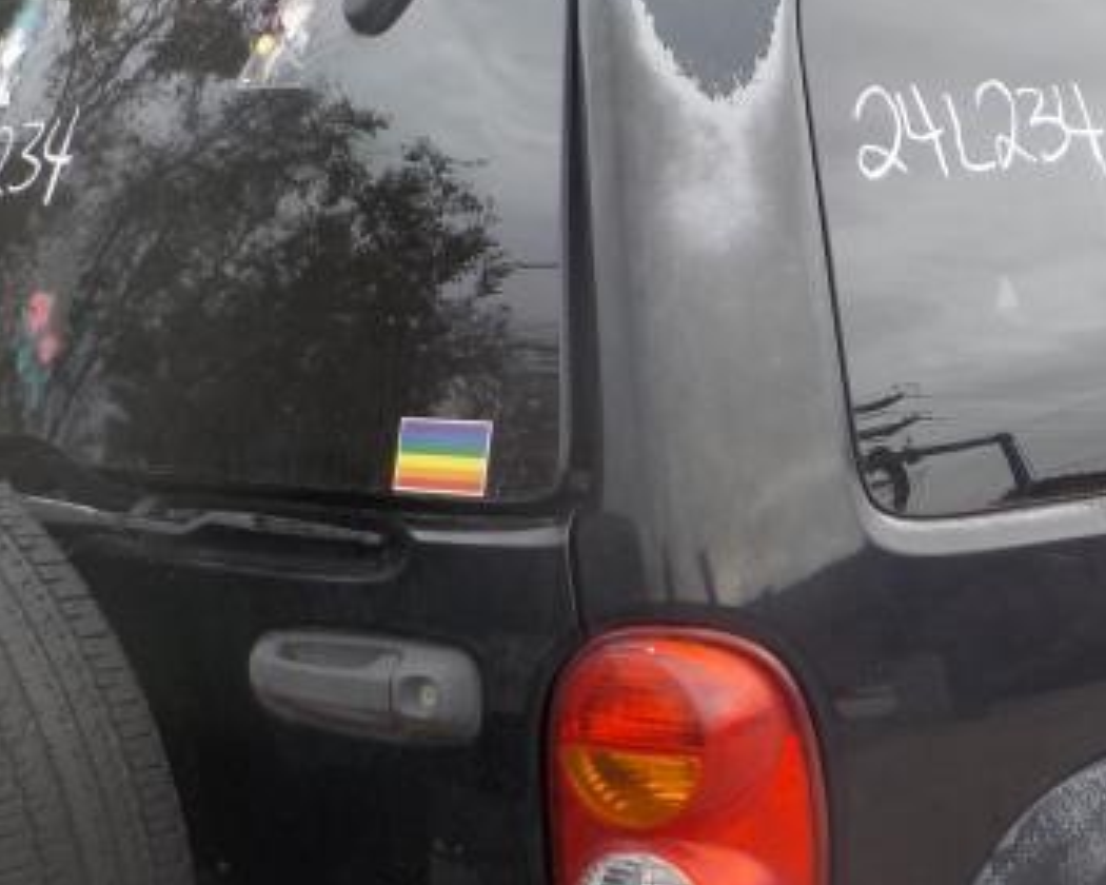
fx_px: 2193
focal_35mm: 67
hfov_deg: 27.7
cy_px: 673
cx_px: 907
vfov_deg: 22.6
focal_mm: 4.1
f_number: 3.3
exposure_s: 1/160
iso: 125
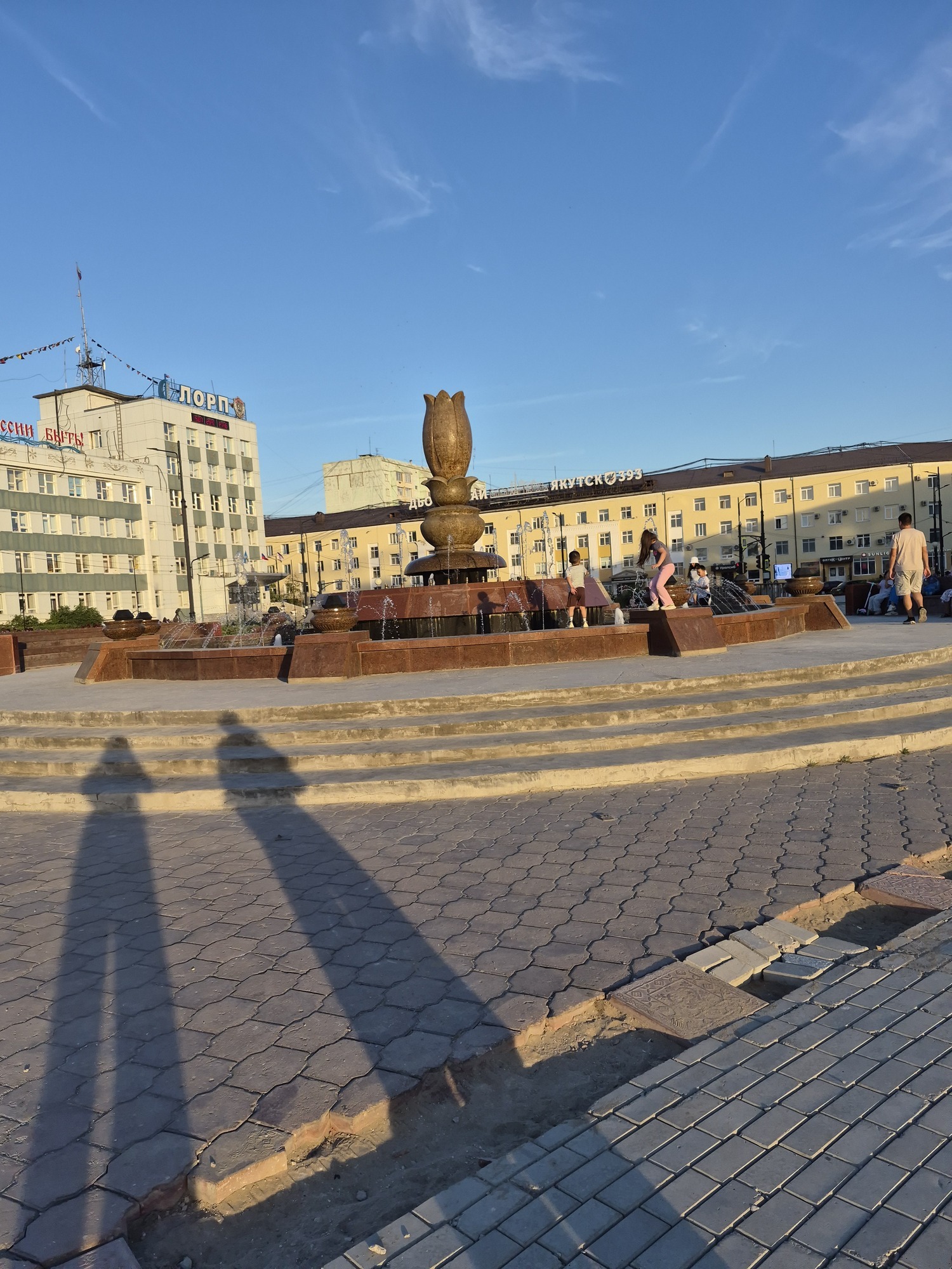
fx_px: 843
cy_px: 634
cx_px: 476
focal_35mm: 23
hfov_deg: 58.9
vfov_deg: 73.9
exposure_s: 1/2128
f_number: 1.8
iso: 80
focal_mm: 5.4
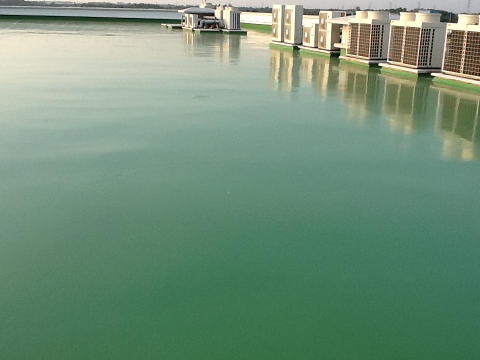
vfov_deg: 32.9
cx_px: 240
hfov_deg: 42.9
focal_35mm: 44
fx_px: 610
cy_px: 180
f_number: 2.4
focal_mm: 2.03
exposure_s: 1/637
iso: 40
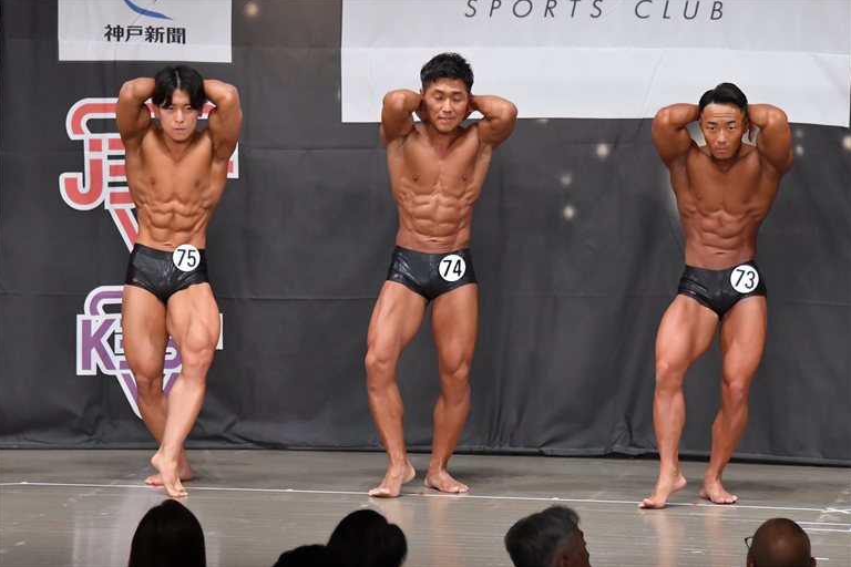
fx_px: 5177
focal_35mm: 219
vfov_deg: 6.3
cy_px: 282
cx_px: 425
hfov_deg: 9.4
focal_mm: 145
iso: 6400
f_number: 5.6
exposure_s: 1/400
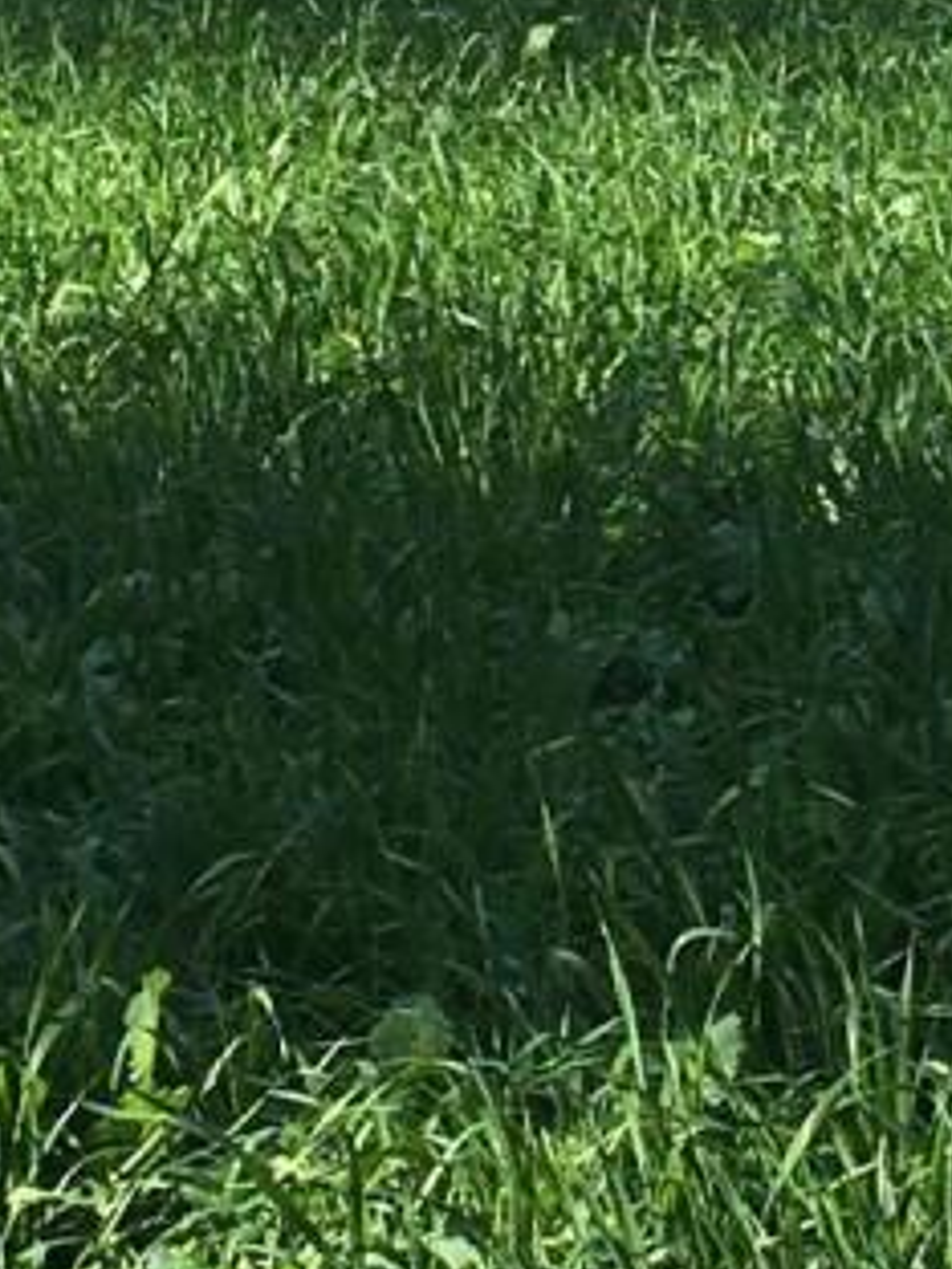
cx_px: 533
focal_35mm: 186
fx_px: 6820
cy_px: 179
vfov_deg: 10.6
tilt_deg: -5.7
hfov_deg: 8.0
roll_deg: -1.1
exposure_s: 1/999
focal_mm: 4.15
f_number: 2.2
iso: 25
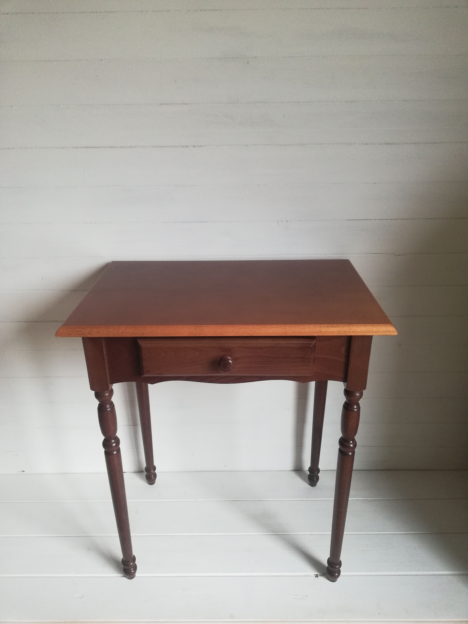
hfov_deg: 53.1
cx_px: 234
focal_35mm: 26
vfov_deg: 67.3
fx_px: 469
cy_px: 312
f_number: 2.2
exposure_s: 1/33.3
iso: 200
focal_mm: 3.83
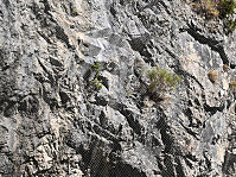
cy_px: 242
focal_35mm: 347
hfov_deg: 5.7
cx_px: 347
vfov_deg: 4.3
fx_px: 2364
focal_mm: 70
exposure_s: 1/2500
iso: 250
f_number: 3.2
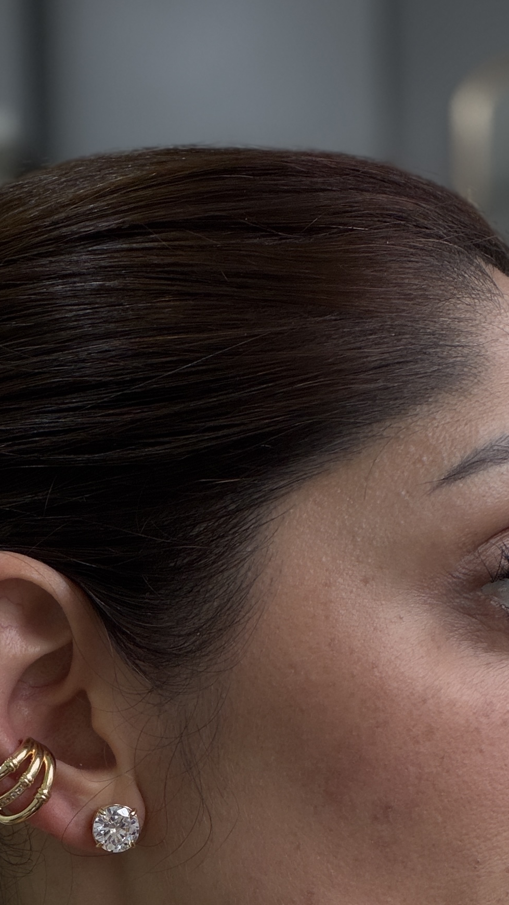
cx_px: 141
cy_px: 769
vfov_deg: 34.5
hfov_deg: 20.6
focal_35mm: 58
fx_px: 1391
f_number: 1.9
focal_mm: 2.71
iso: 80
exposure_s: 1/84
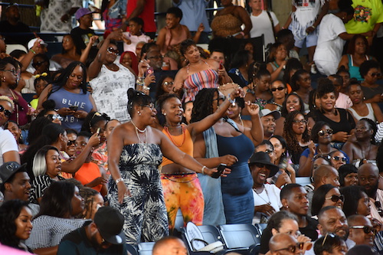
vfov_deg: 4.2
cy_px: 128
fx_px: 3509
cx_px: 192
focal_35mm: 330
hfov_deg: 6.2
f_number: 6.3
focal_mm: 220
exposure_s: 1/100
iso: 500
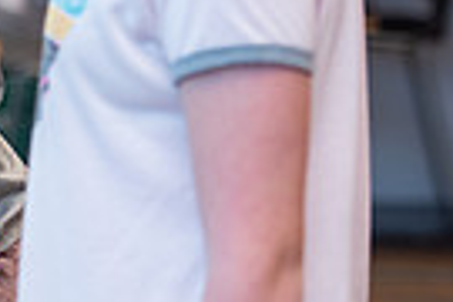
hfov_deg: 4.8
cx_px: -470
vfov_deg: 3.2
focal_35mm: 422
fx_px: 5310
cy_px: -143
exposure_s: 1/200
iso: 320
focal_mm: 98
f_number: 3.5
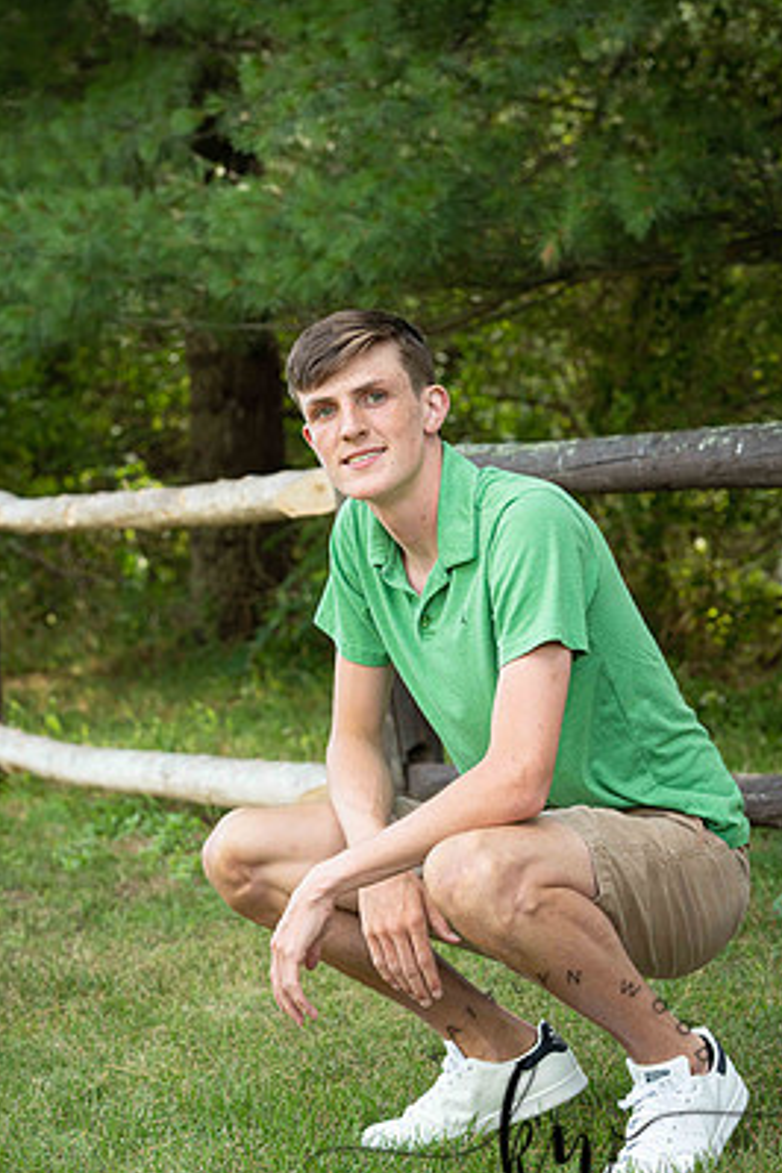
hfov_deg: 11.9
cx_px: 391
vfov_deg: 17.8
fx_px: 3747
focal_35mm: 115
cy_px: 656
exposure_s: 1/200
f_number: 6.3
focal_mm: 102
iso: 500
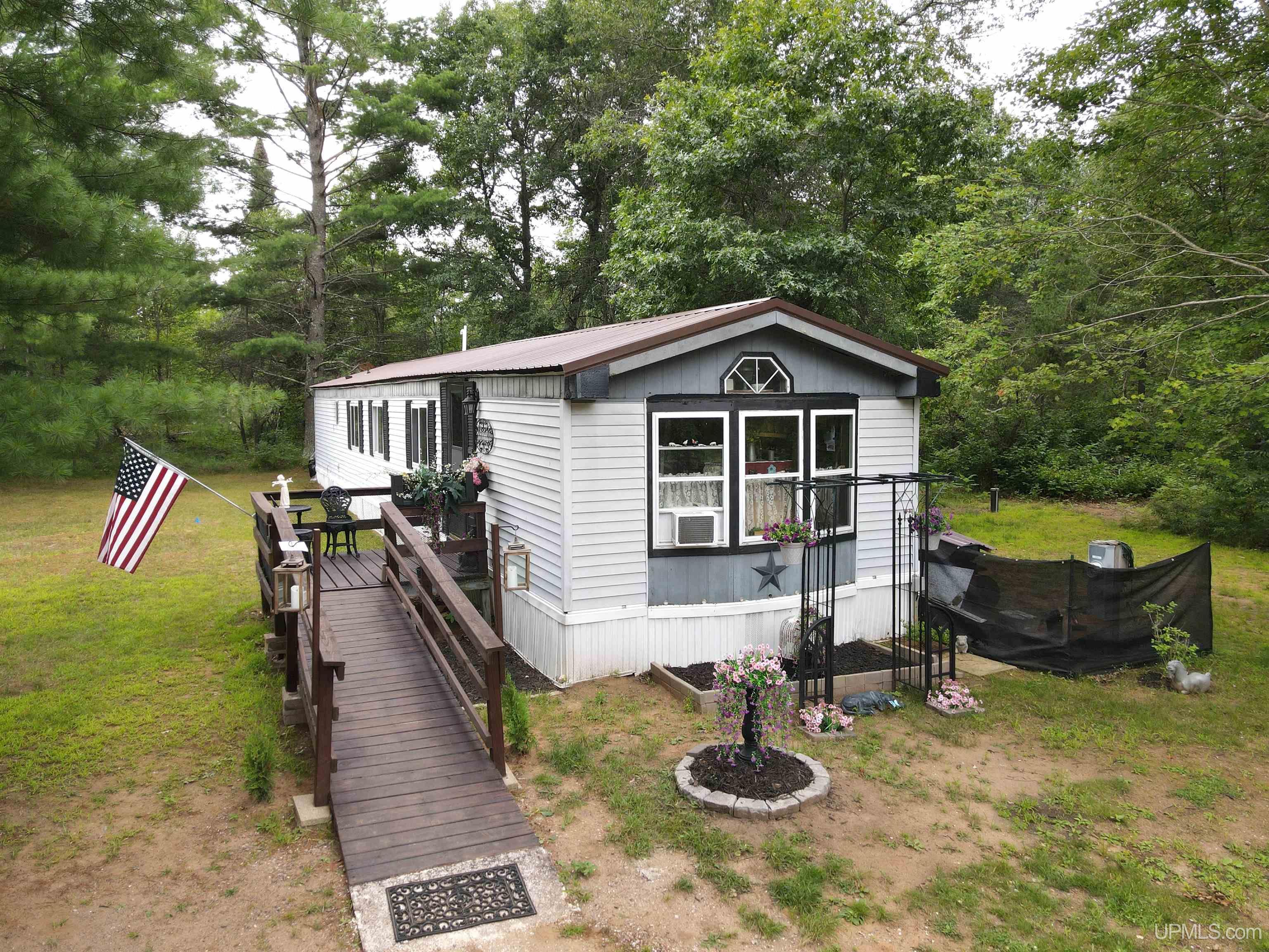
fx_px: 880
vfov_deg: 56.8
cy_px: 476
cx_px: 634
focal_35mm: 24
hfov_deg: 71.6
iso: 100
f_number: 2.8
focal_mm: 4.5
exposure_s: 1/100
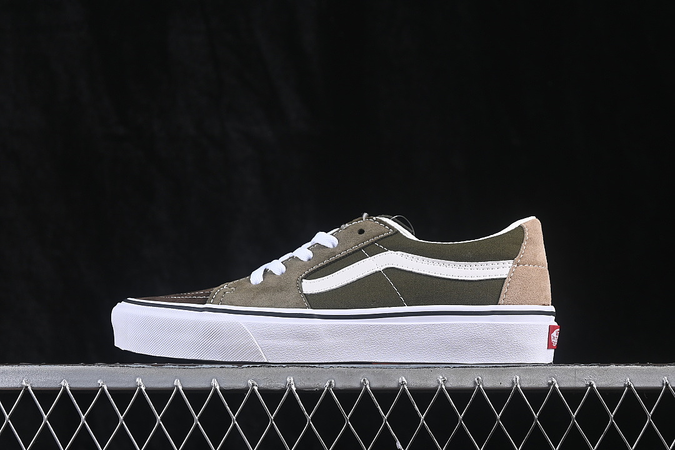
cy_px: 225
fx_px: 1406
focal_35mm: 75
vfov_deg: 18.2
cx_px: 338
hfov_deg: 27.0
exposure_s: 1/60
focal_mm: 50
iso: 160
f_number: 7.1
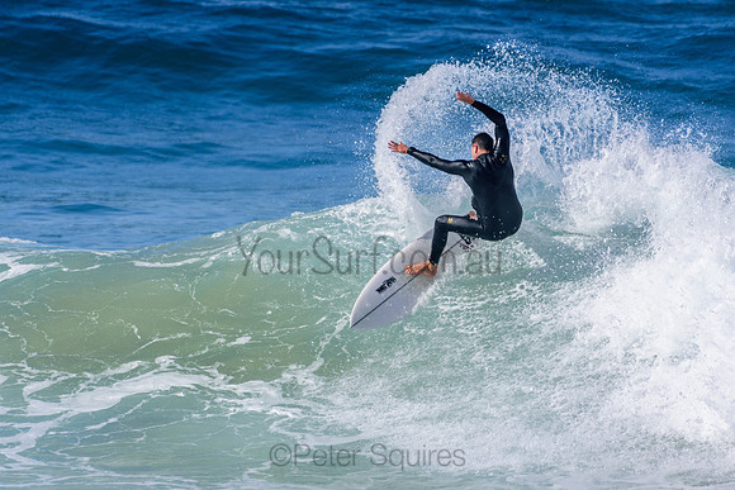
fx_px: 15315
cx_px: 368
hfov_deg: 2.7
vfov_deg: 1.8
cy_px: 245
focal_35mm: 750
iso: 220
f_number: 5.6
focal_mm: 500
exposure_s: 1/2000
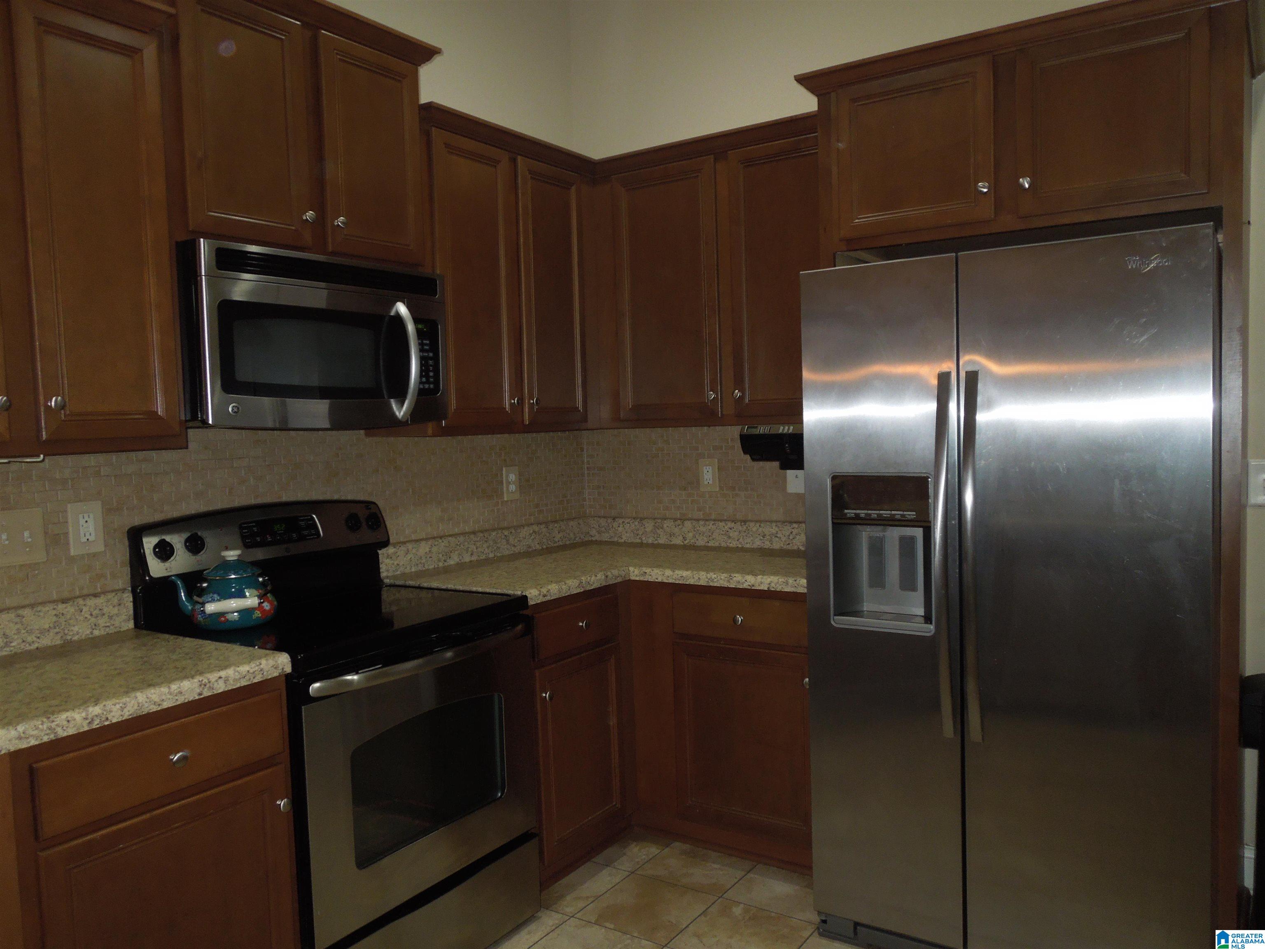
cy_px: 474
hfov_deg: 69.4
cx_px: 632
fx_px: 914
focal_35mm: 25
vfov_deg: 54.9
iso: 200
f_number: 3.3
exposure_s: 1/30
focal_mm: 4.5
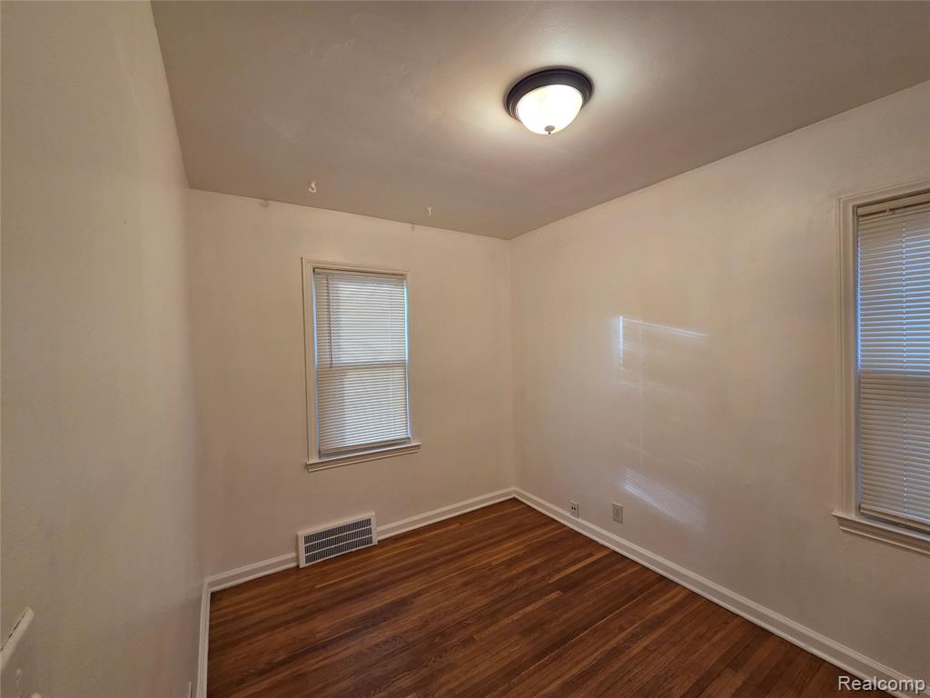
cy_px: 349
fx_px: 349
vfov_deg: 89.9
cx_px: 465
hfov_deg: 106.2
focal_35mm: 13
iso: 200
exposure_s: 1/60
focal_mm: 2.2
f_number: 2.2
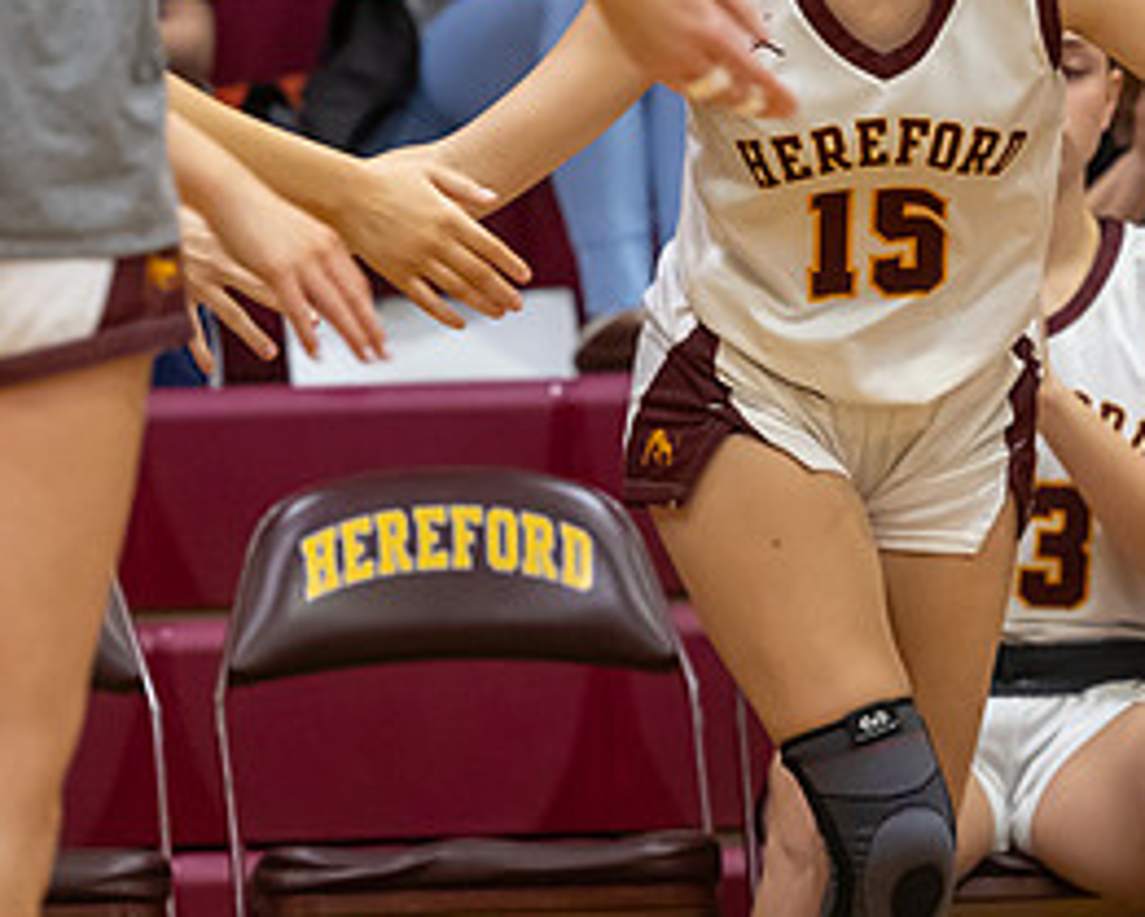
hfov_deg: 3.7
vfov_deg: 3.0
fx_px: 17493
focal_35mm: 516
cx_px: 649
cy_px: 333
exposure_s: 1/640
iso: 3200
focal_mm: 165
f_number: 2.8
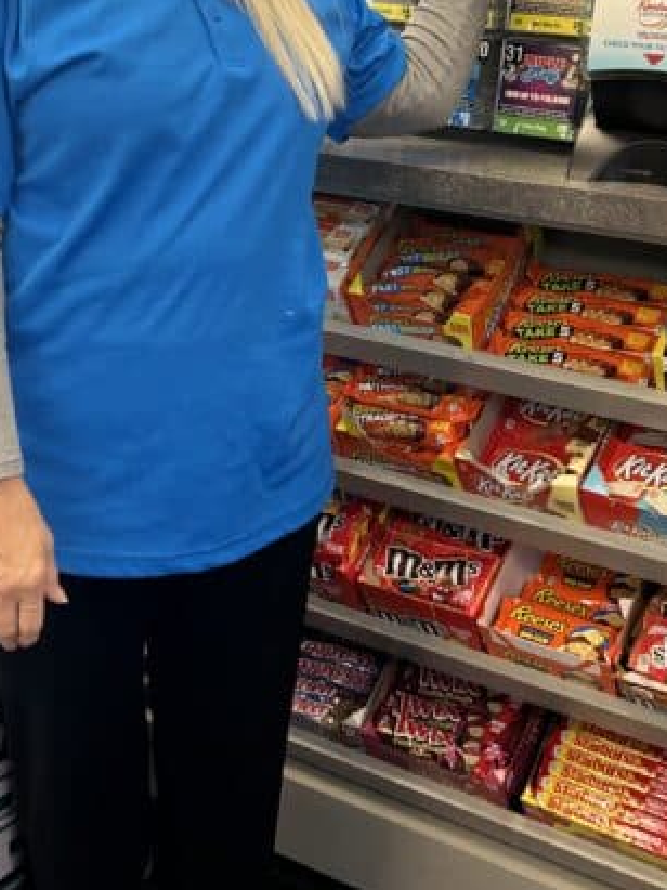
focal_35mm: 54
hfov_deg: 27.0
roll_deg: -2.4
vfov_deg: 34.8
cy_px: 226
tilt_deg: -12.8
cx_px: 262
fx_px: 1388
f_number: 1.5
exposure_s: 1/120
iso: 80
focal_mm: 5.7
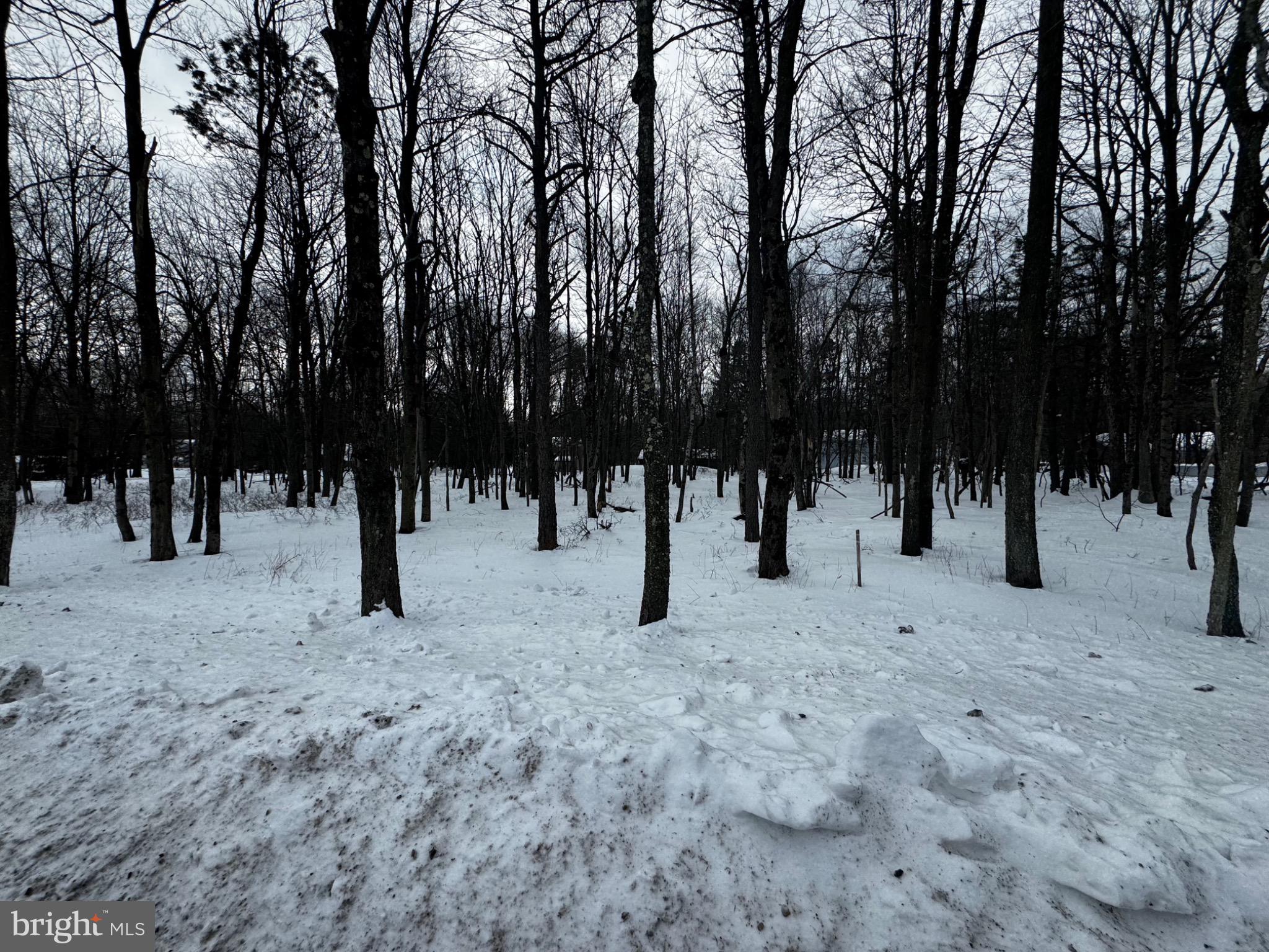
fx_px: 513
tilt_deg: -6.1
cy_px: 476
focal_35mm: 14
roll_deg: +2.1
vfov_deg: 85.7
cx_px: 634
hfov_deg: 102.1
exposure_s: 1/1477
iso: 50
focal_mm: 2.22
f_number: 2.2
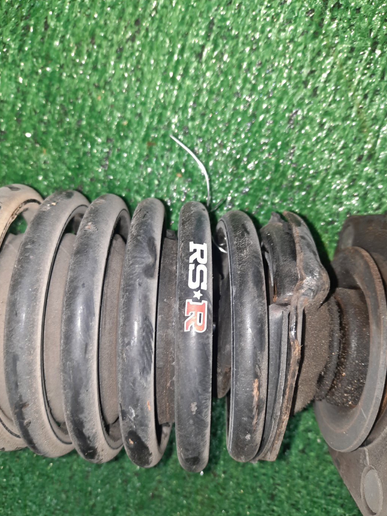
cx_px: 191
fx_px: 388
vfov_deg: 67.3
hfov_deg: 53.0
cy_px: 266
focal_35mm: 26
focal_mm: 4.6
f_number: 2
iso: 332
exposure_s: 1/25
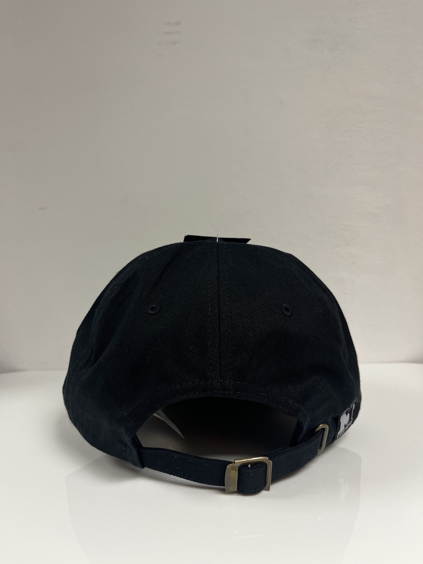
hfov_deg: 53.1
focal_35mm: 26
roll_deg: +1.5
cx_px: 212
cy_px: 282
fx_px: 424
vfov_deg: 67.3
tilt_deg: -4.7
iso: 64
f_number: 1.6
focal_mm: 5.1
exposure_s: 1/100
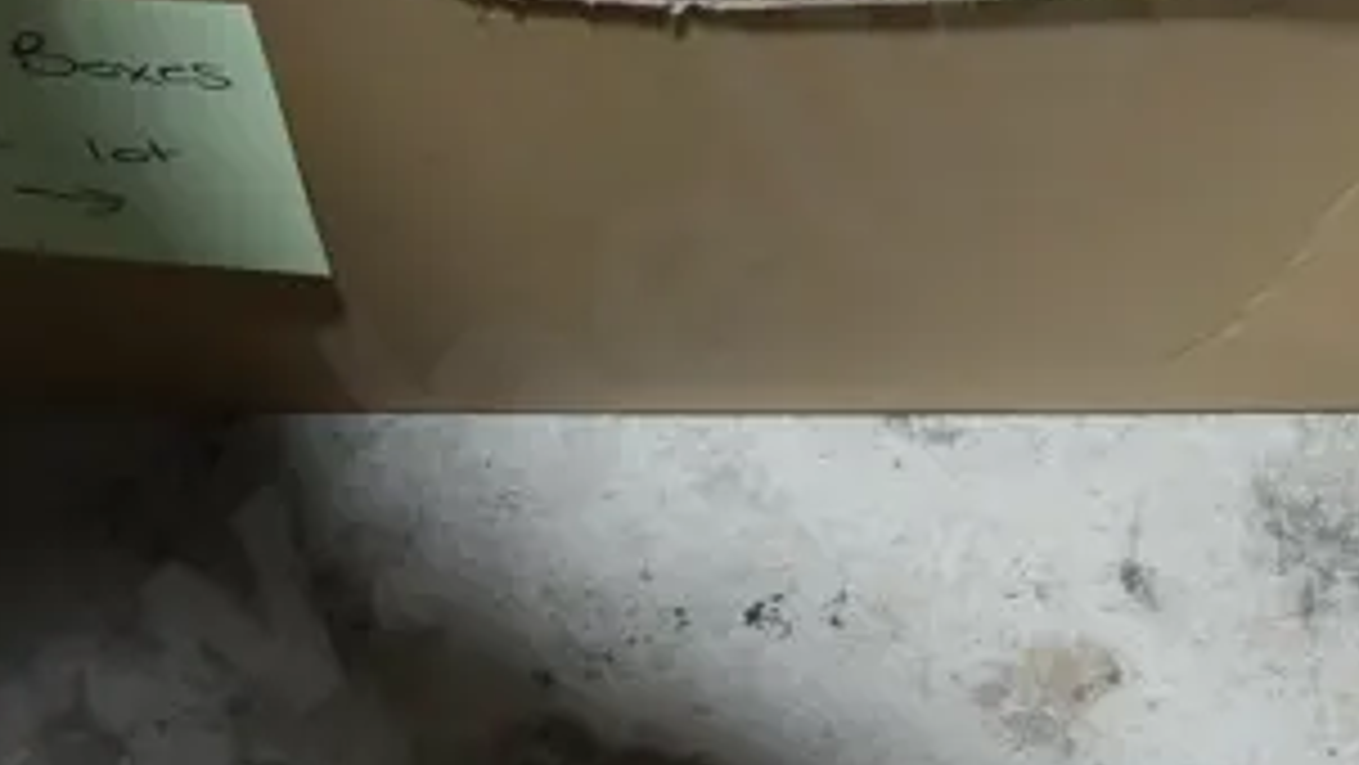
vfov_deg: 9.0
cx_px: 1413
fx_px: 4794
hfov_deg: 15.8
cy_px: -252
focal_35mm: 133
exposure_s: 1/60
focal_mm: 18
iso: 320
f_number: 4
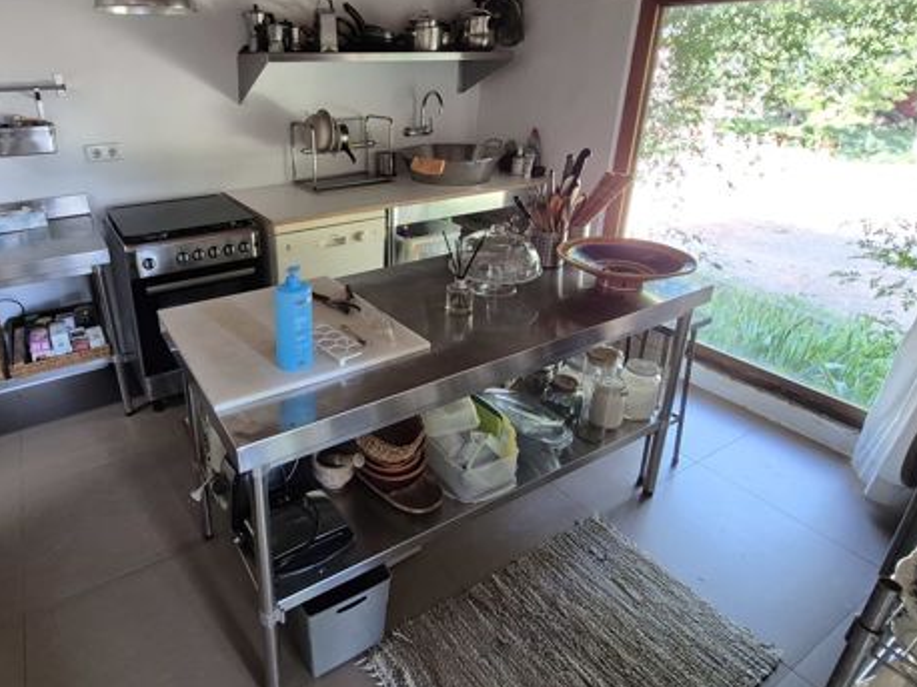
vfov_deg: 65.6
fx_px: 530
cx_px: 349
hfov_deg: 80.4
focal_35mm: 20
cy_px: 292
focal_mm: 1.74
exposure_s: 1/50
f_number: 2.2
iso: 200
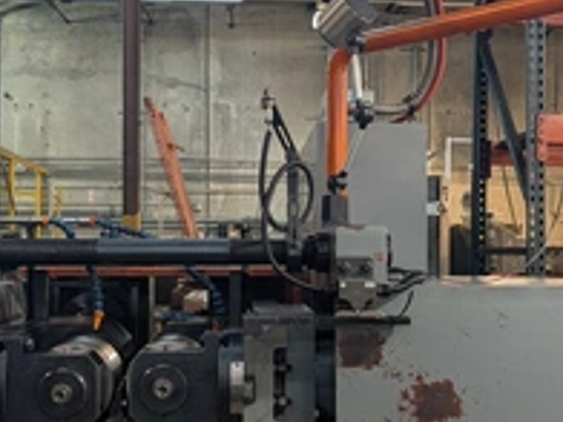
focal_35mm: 49
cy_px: 257
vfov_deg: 29.6
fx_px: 797
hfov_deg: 38.9
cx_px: 302
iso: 360
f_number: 1.68
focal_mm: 6.9
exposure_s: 1/120
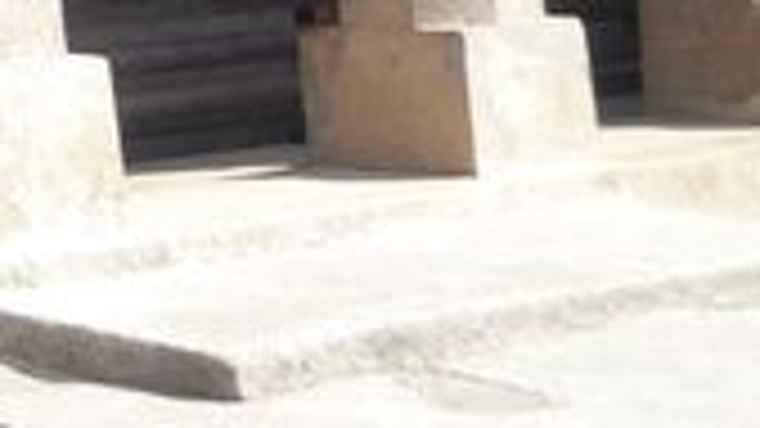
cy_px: -487
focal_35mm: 124
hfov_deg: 15.1
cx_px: -580
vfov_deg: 9.1
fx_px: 2498
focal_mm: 4.3
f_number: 3.3
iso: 80
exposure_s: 1/250
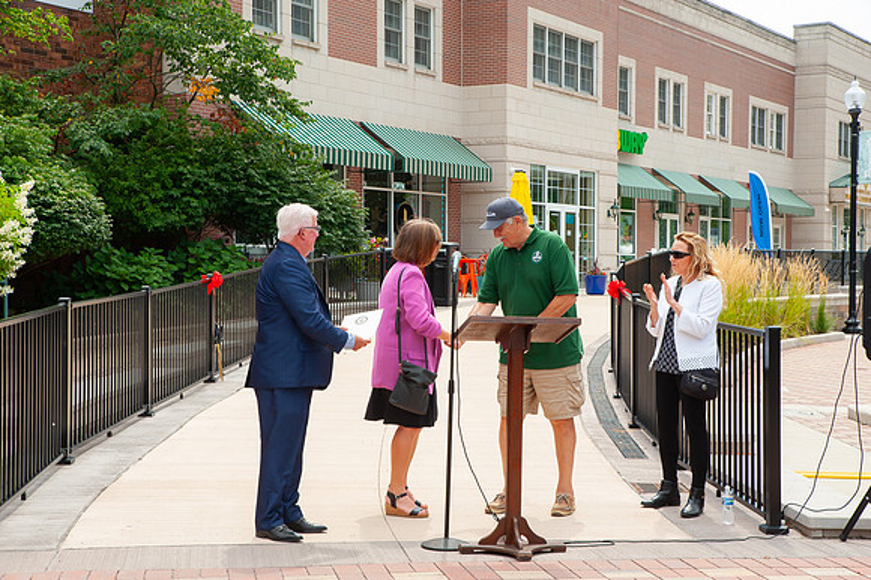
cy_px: 290
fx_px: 1499
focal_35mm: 62
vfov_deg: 21.9
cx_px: 436
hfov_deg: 32.4
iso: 400
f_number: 13
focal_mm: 62
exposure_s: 1/200
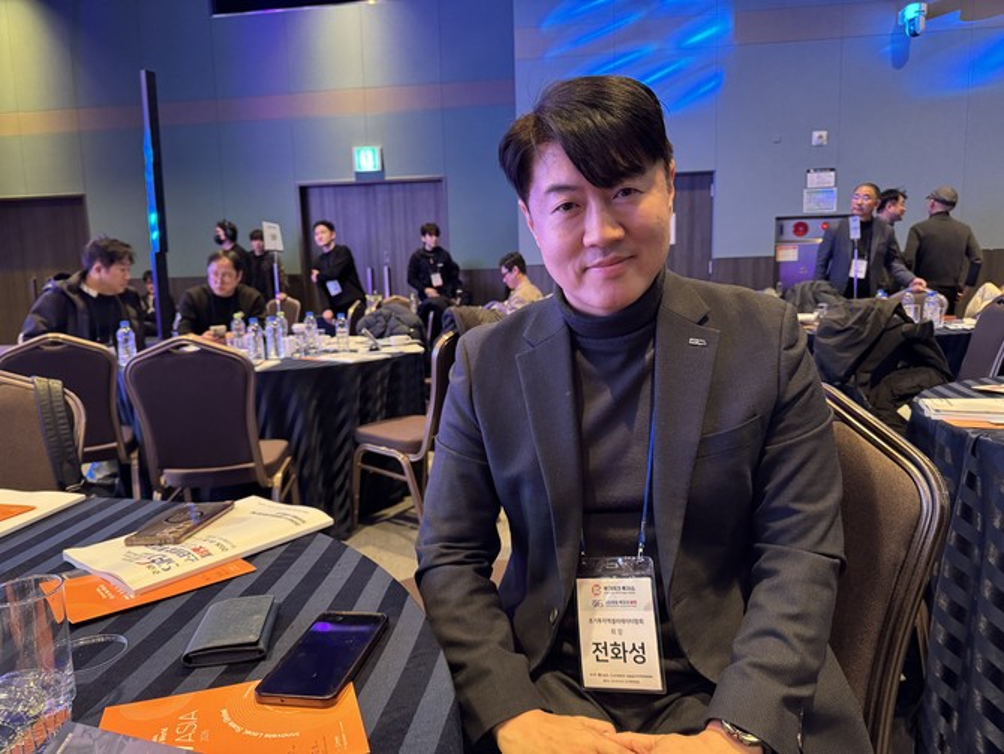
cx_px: 502
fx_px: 696
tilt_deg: -7.7
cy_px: 377
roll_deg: +2.0
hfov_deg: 71.6
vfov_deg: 56.8
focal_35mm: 24
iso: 640
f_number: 1.78
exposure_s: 1/60
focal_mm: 6.76
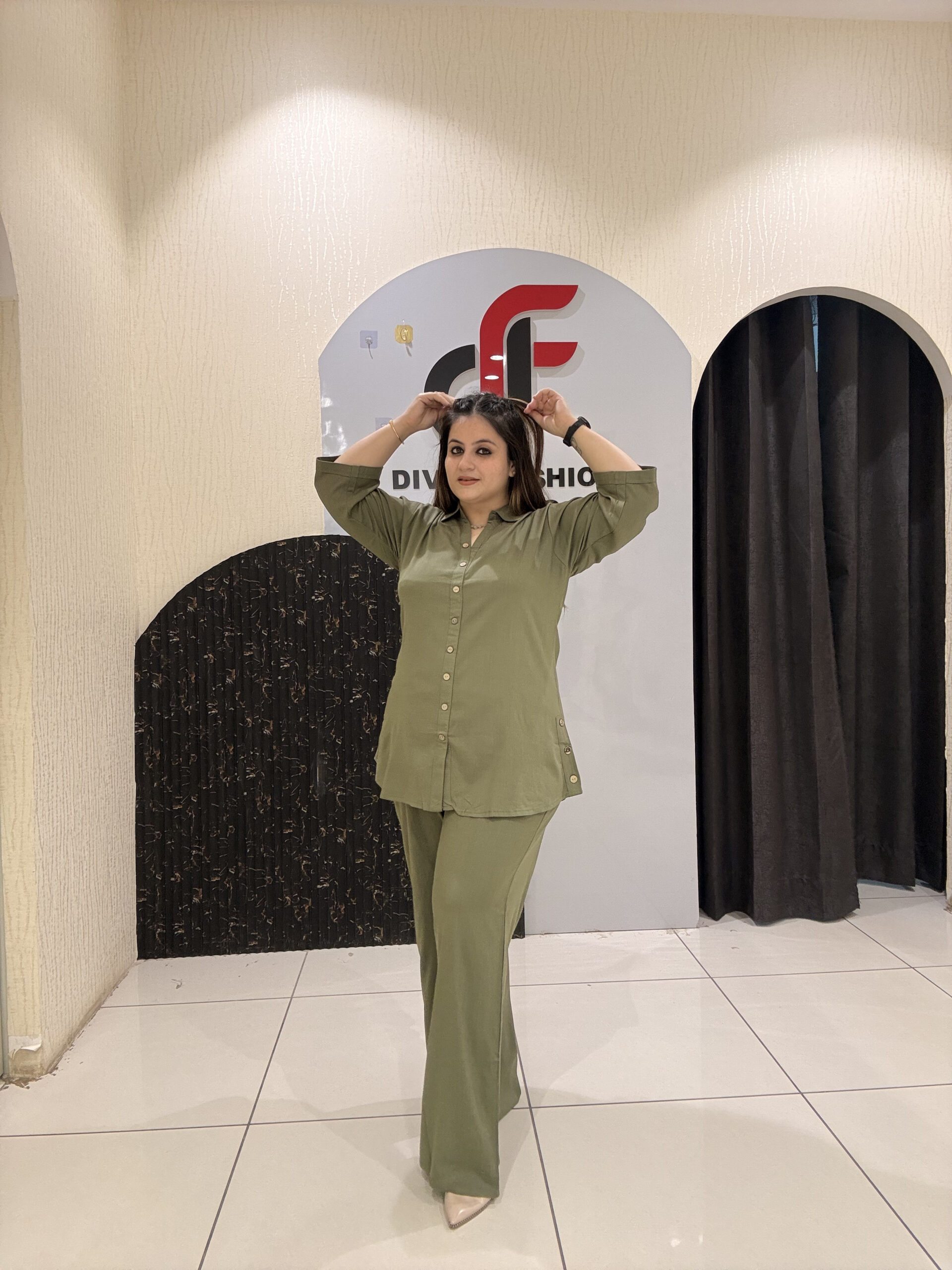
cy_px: 635
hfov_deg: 58.9
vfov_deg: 73.9
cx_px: 476
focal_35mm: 23
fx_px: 843
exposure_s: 1/50
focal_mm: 2.69
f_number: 1.9
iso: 50
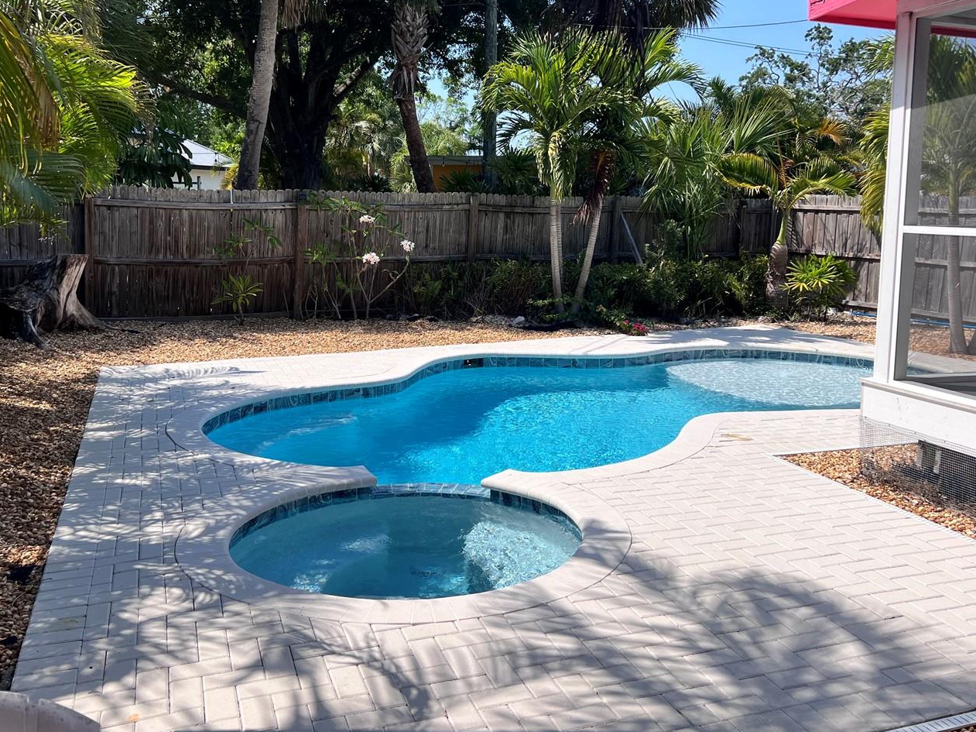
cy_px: 311
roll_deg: -1.1
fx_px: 930
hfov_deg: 55.3
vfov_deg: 42.8
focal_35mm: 33
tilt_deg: -7.9
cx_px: 509
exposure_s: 1/5076
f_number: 1.5
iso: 50
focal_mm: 5.7
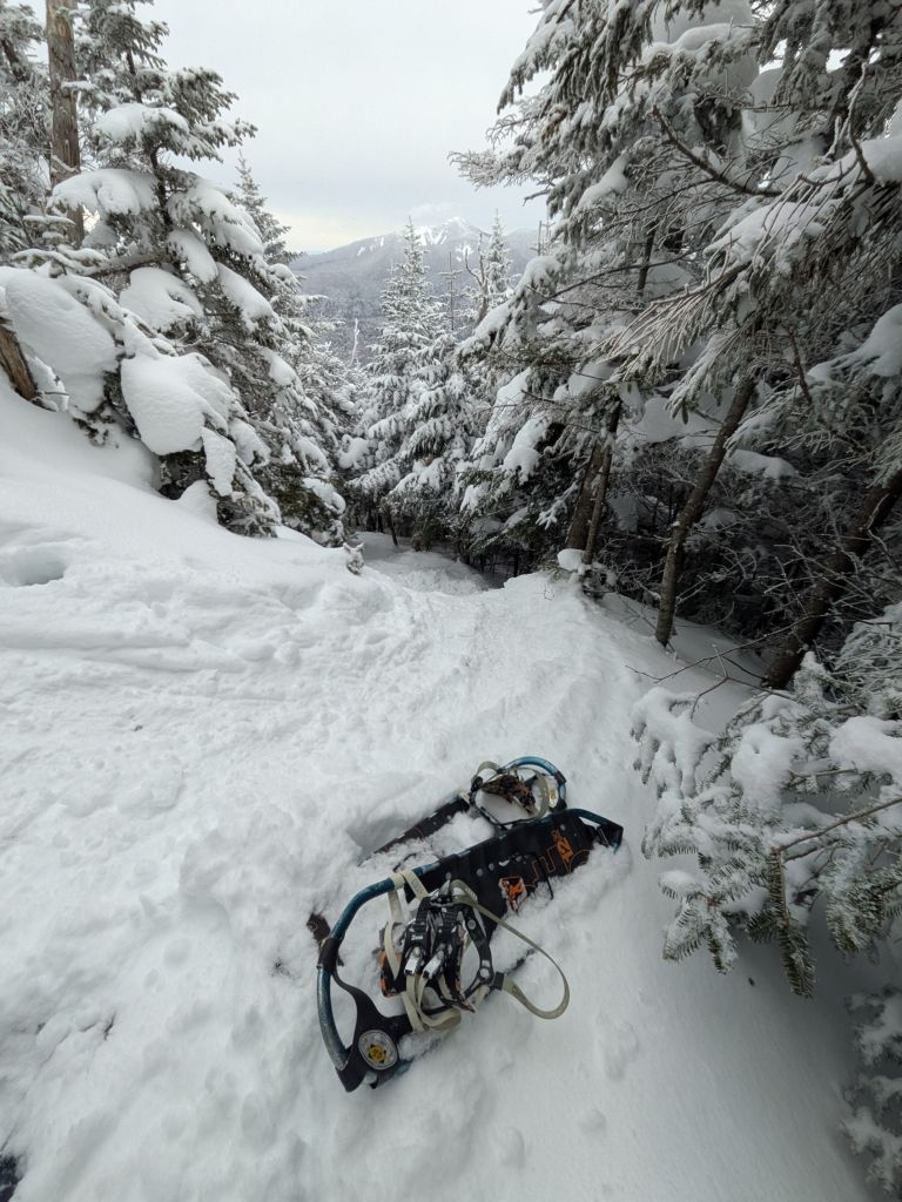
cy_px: 601
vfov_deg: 102.1
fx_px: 486
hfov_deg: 85.7
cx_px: 451
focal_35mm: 14
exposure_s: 1/553
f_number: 2.2
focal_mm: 1.85
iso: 44
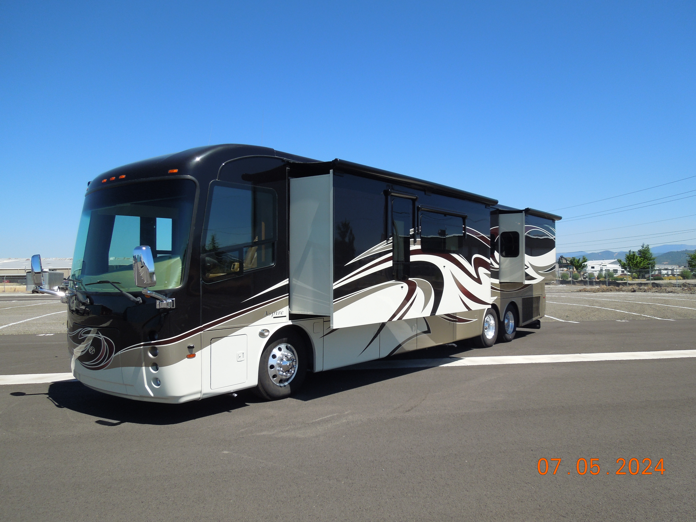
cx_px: 348
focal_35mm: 25
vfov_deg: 54.9
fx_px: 503
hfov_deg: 69.4
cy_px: 261
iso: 100
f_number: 6.6
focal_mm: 4.5
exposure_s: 1/320
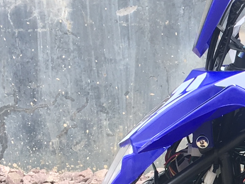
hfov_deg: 12.8
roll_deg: +1.4
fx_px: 1027
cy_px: 176
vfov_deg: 10.2
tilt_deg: -12.9
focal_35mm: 145
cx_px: 377
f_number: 2.2
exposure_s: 1/100
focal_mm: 4.15
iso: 25
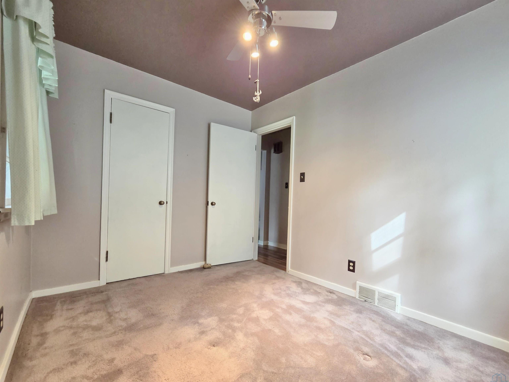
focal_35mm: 13
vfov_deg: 89.9
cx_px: 254
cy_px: 191
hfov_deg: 106.2
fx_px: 191
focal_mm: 2.2
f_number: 2.2
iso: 500
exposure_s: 1/60
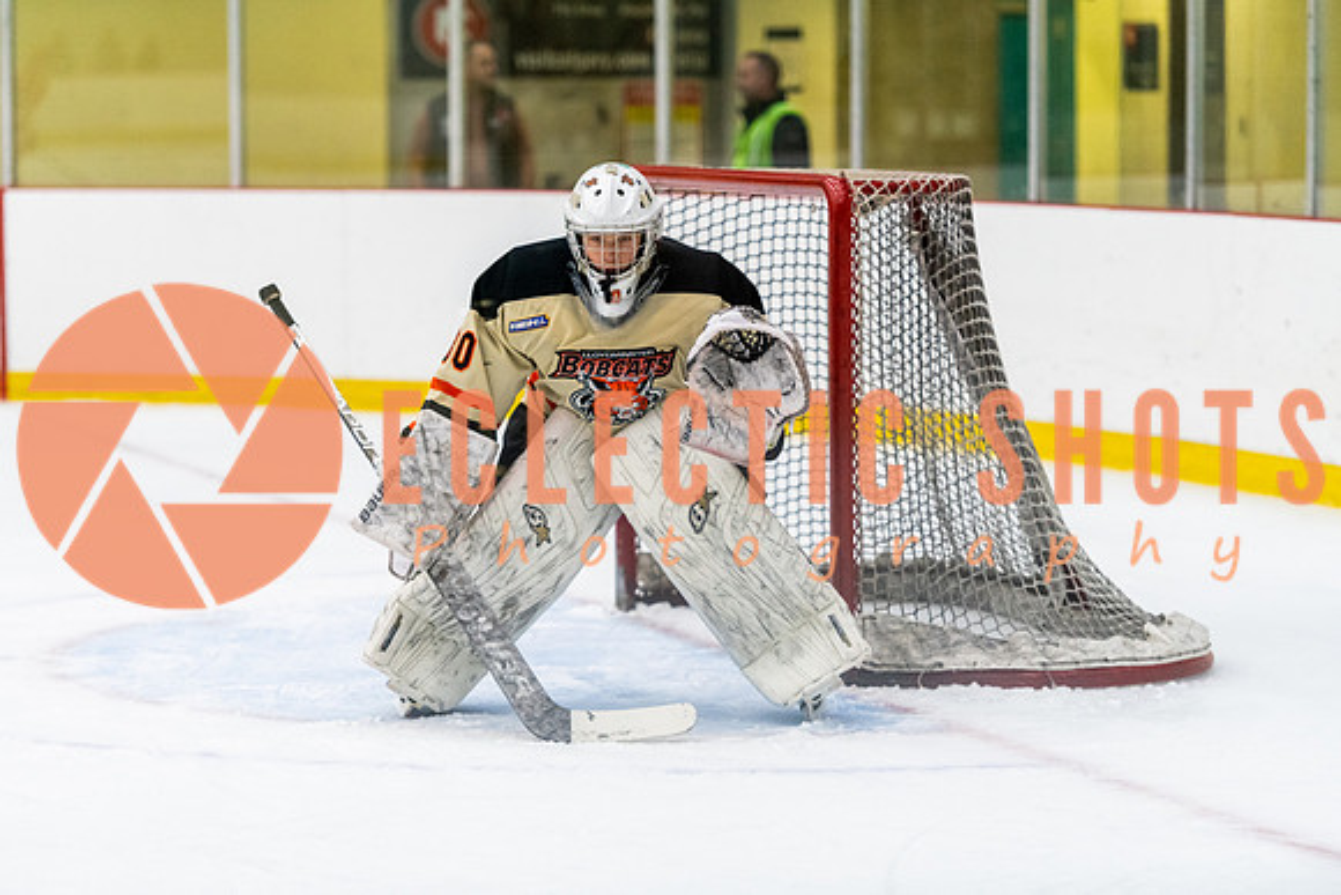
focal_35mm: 139
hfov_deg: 14.7
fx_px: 5191
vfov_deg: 9.9
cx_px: 670
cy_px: 448
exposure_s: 1/640
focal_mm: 135
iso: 3200
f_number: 2.8
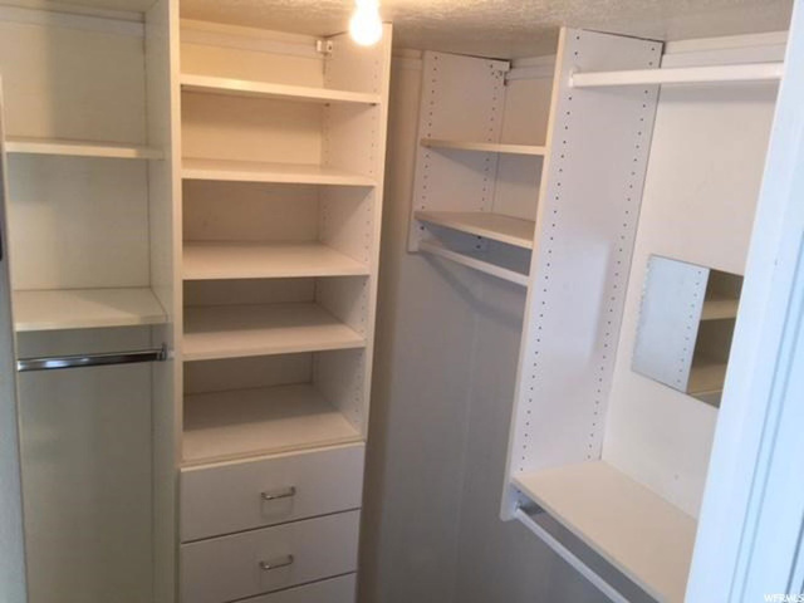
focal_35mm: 29
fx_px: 674
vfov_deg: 48.2
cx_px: 402
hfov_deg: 61.7
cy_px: 302
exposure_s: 1/30
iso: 40
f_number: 2.2
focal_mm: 4.15
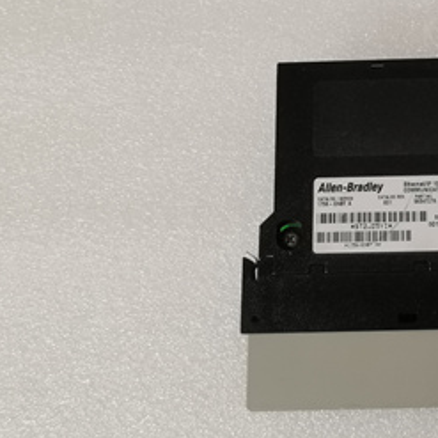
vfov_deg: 37.4
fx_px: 644
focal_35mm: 45
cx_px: 443
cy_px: 259
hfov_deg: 34.1
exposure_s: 1/36
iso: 200
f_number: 2.2
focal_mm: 3.95
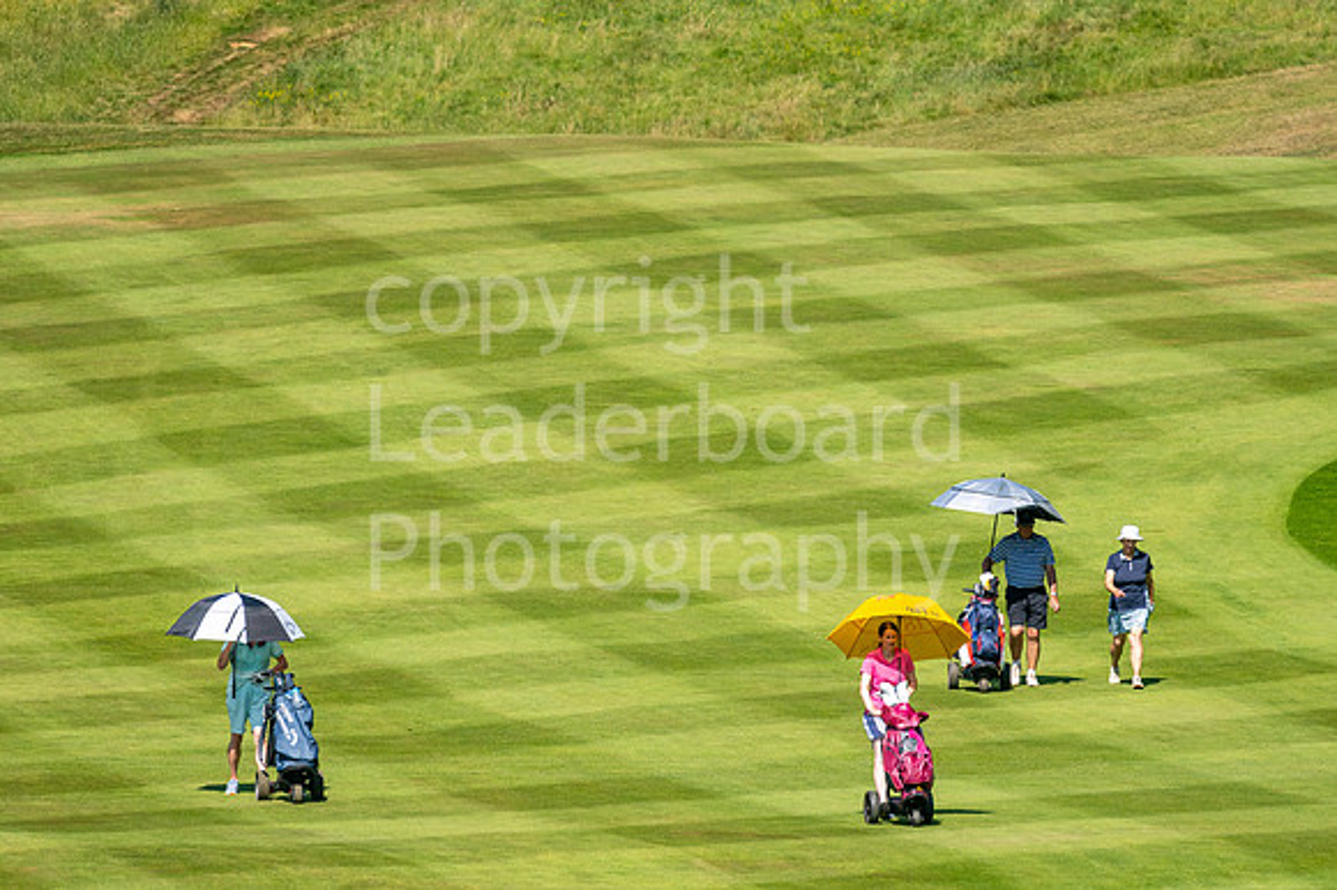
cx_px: 668
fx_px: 16702
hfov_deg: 4.6
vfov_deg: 3.1
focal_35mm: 450
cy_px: 445
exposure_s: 1/4000
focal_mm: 300
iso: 320
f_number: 5
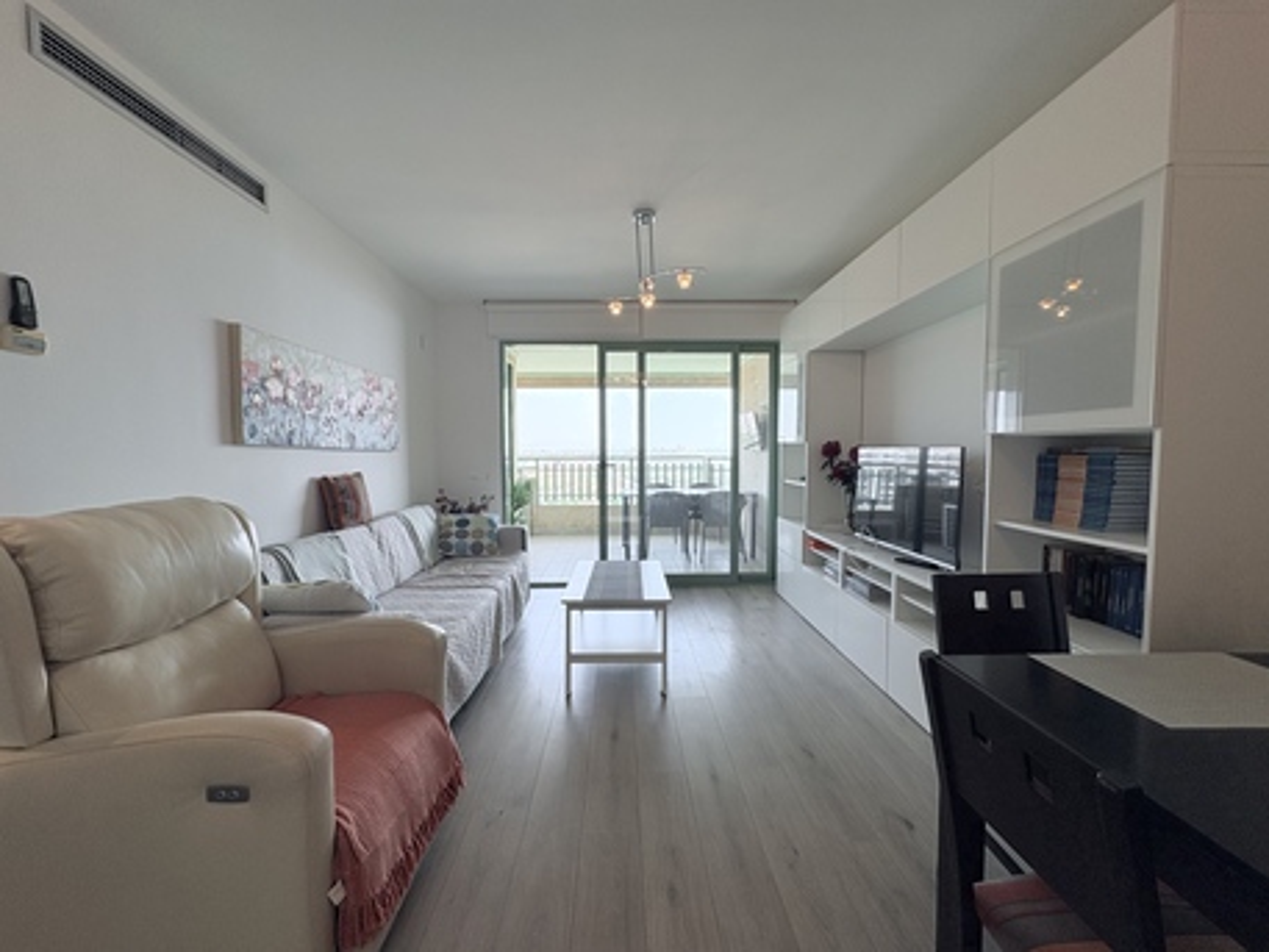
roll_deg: +0.4
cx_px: 634
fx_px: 513
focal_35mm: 14
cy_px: 476
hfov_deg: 102.0
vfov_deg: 85.7
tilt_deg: -2.8
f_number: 2.2
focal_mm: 2.22
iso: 64
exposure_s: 1/199
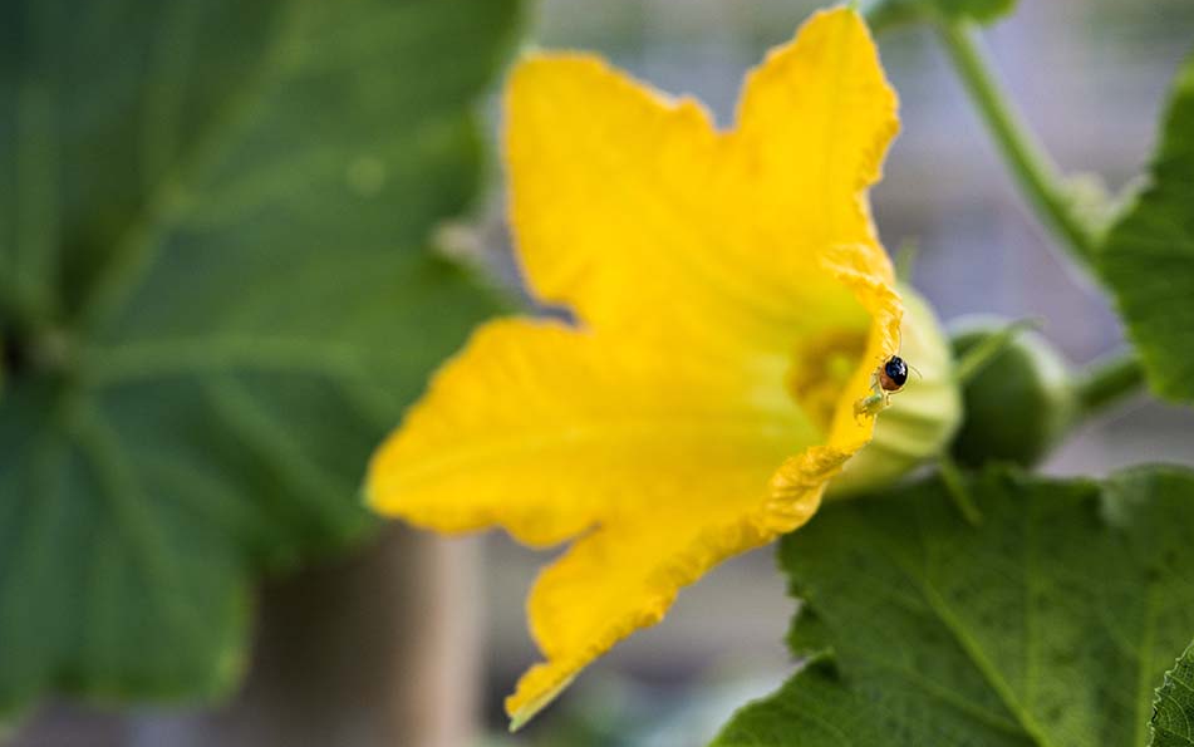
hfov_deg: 28.6
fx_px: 2344
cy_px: 365
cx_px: 601
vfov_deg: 18.1
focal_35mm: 72
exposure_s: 1/250
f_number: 4.5
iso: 400
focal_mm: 70
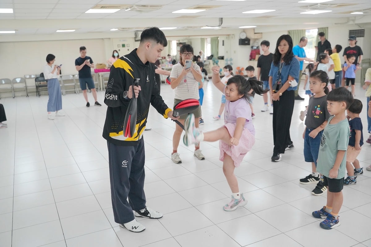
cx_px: 186
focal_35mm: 33
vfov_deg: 40.0
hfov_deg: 57.2
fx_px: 340
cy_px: 124
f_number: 4
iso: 2000
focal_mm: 33
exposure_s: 1/160
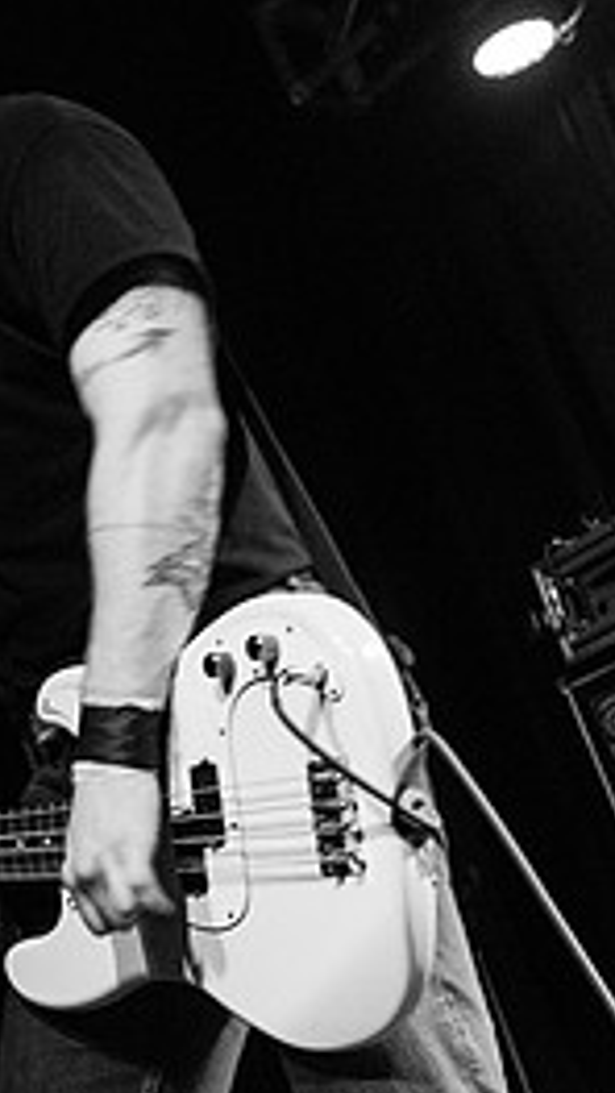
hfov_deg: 17.8
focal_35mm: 67
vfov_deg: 31.4
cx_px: 96
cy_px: 463
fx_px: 1942
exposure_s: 1/80
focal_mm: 29
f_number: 3.2
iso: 2500
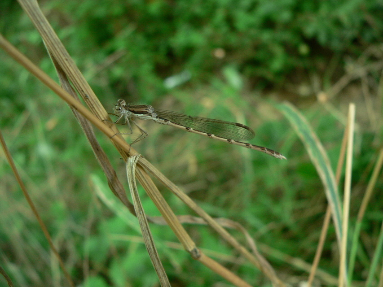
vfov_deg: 39.7
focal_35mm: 36
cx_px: 192
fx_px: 398
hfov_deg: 51.3
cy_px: 144
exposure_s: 1/30
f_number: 2.8
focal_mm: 6
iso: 200
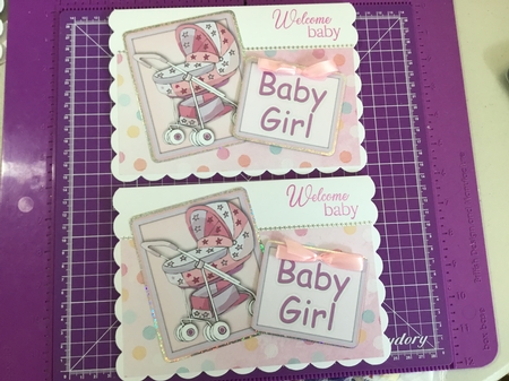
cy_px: 190
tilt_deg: -80.7
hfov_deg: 58.4
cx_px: 254
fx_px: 456
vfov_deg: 45.4
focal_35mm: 31
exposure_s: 1/33
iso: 50
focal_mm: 3.3
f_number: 2.4
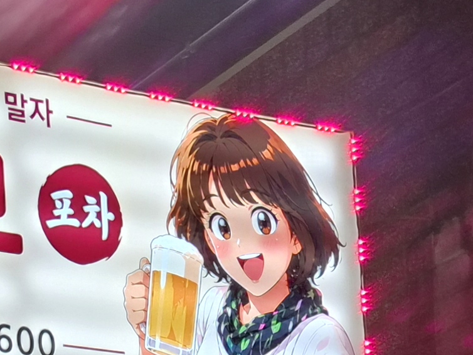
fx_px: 1668
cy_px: 816
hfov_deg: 15.1
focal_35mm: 122
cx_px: -216
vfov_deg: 10.6
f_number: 1.8
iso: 125
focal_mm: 5.4
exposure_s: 1/54
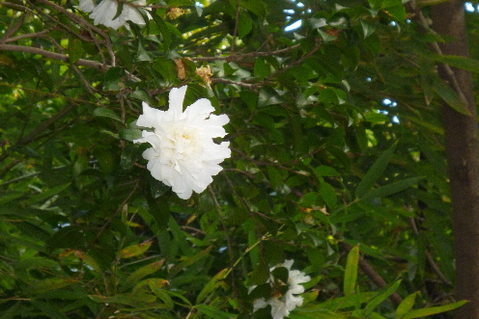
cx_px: 239
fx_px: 1743
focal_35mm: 131
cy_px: 160
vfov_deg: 10.5
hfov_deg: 15.6
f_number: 5.9
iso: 400
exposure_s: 1/60
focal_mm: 21.5
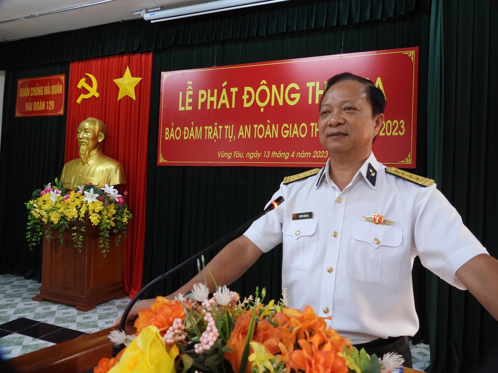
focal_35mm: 24
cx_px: 249
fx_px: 345
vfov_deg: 56.8
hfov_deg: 71.6
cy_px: 186
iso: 200
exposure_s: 1/30
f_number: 2.8
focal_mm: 4.3
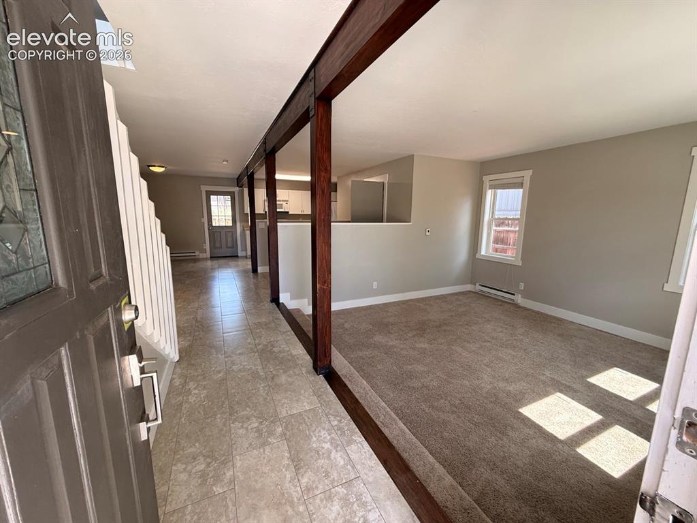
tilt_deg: -8.8
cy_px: 262
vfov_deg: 85.7
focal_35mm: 14
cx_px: 348
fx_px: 282
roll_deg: -0.8
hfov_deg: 102.1
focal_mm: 2.22
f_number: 2.2
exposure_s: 1/120
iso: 125
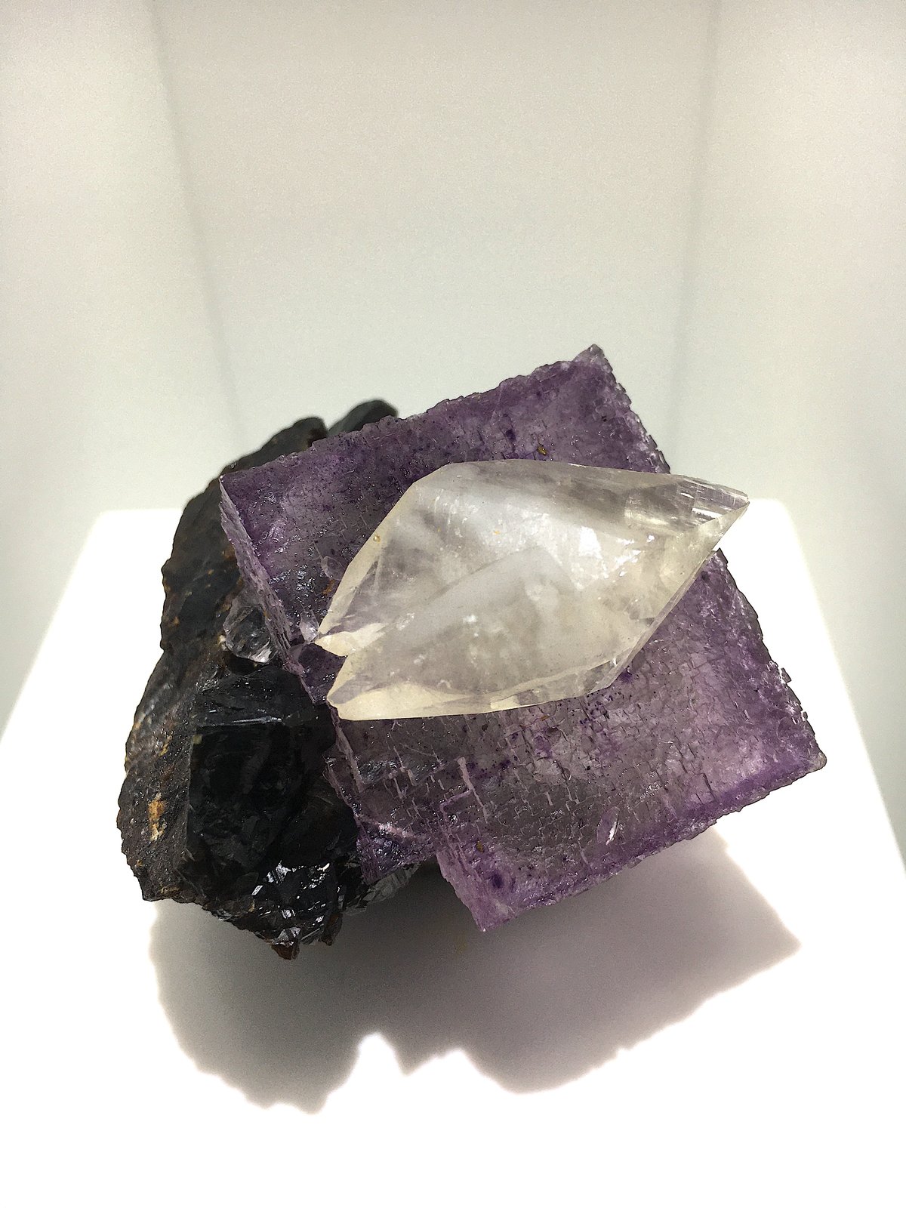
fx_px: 1012
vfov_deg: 61.7
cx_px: 453
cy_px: 604
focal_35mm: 29
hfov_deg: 48.2
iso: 32
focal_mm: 4.15
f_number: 2.2
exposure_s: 1/100
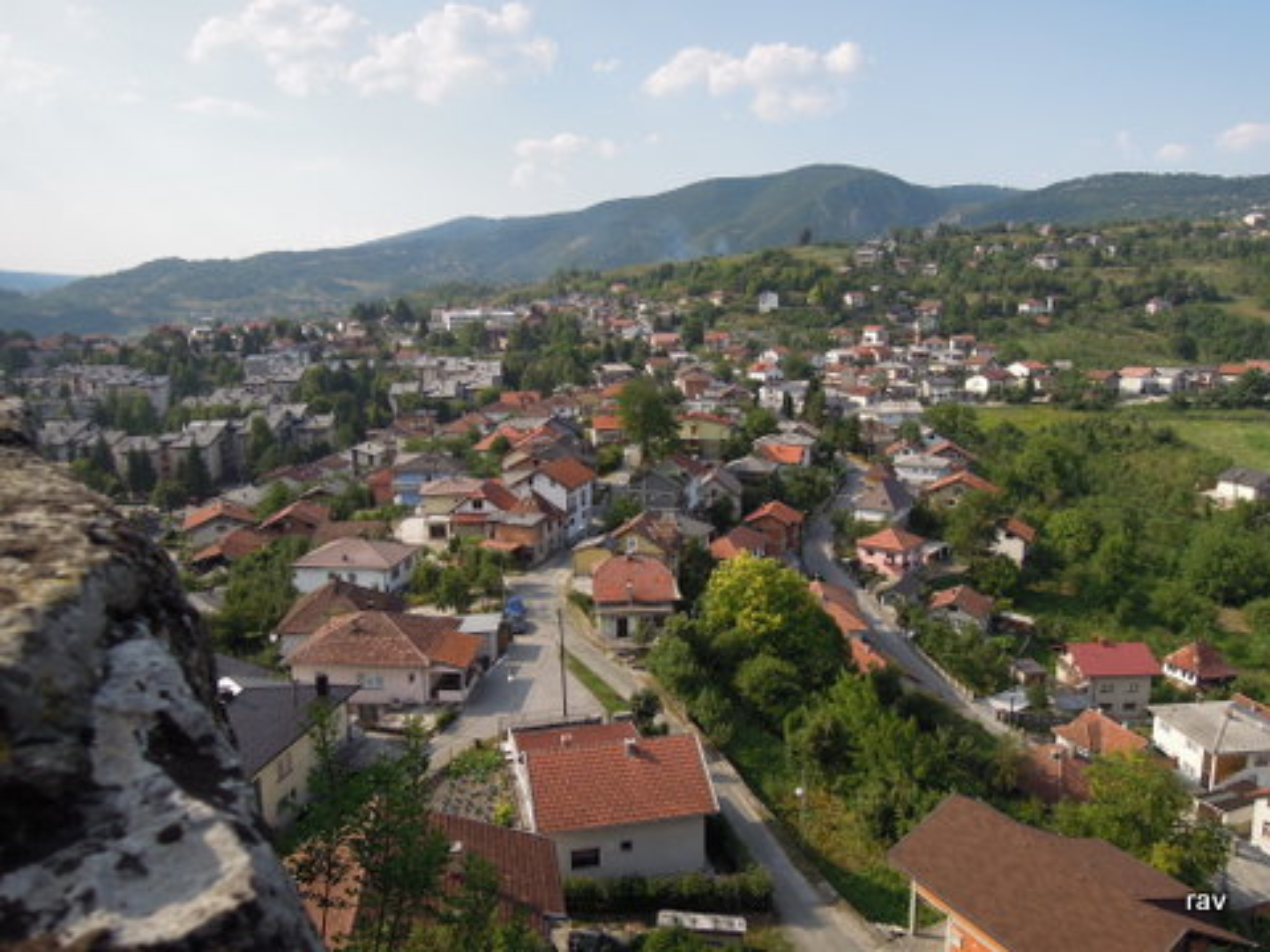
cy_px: 476
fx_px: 881
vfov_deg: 56.8
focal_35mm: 24
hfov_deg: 71.6
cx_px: 635
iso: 160
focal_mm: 4.3
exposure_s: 1/1600
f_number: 2.8
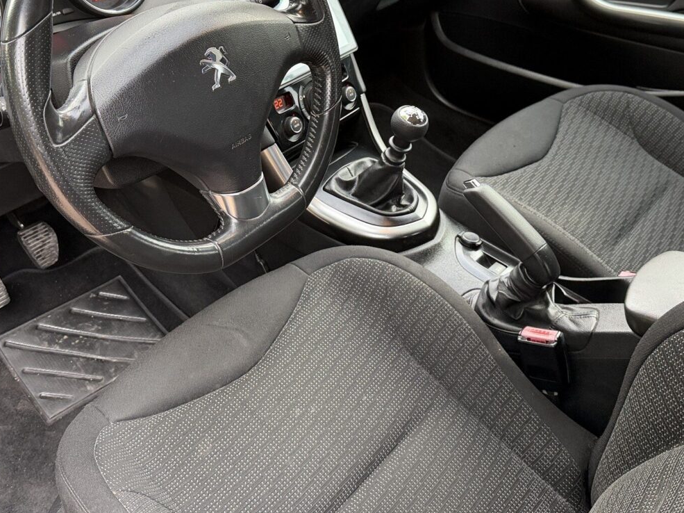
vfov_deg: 36.3
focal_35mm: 39
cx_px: 312
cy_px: 160
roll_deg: -2.6
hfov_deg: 47.8
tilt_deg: -34.7
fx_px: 770
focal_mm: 6.76
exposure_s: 1/64
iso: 200
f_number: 1.78
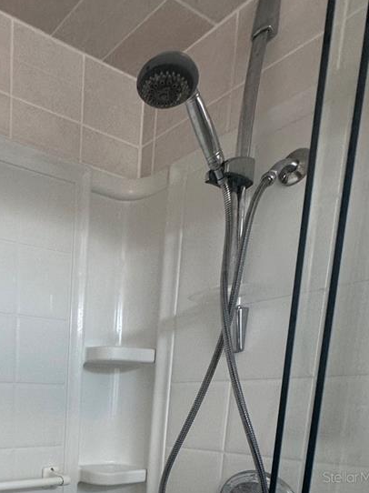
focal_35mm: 31
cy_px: 477
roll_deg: -1.1
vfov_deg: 49.3
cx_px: -22
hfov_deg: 38.7
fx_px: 441
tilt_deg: -9.5
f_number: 2.2
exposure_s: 1/120
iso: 160
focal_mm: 2.22
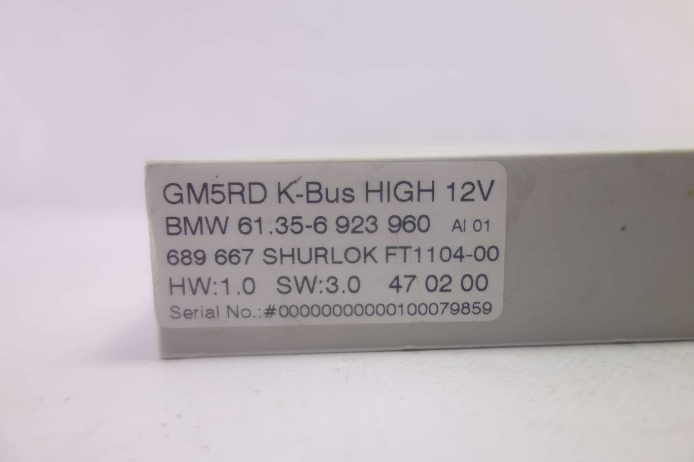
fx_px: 540
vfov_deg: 46.4
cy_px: 231
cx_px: 347
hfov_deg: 65.5
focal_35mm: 28
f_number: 2.2
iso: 125
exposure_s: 1/100
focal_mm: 10.4
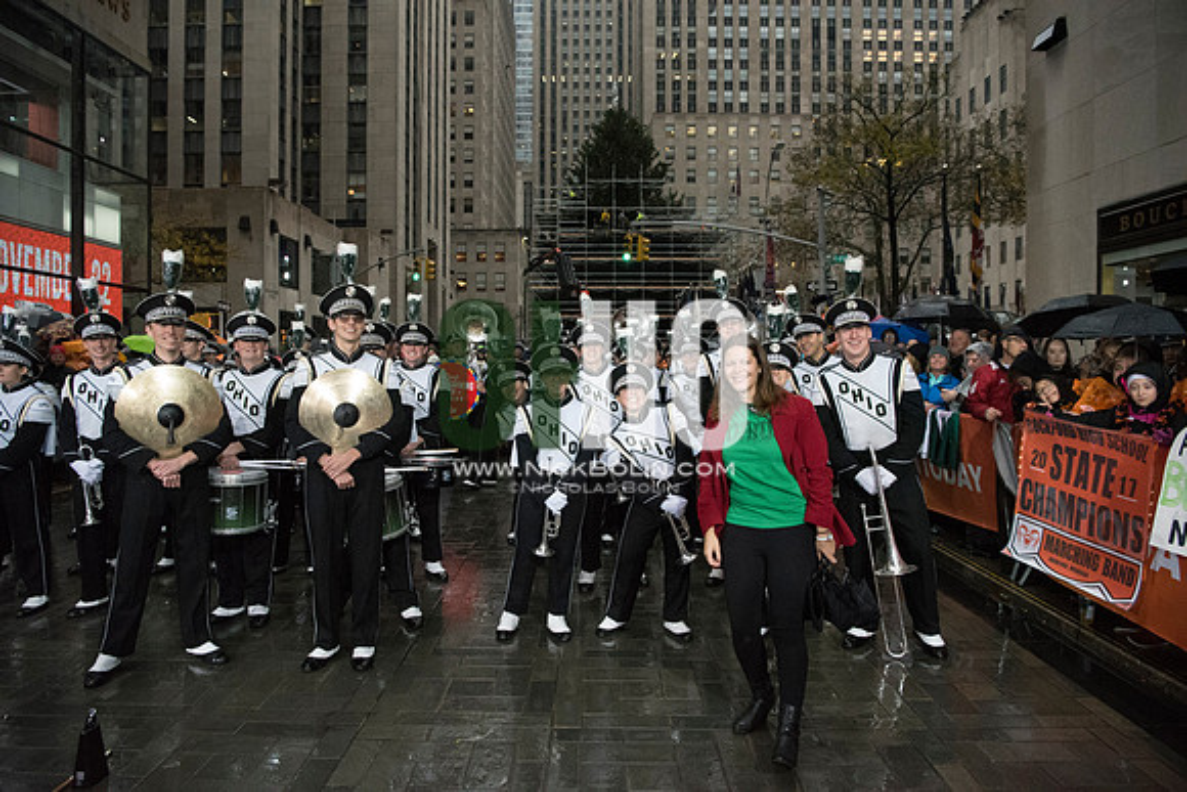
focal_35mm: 24
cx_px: 594
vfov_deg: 53.2
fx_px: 791
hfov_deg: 73.7
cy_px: 396
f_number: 4
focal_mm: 24
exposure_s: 1/2500
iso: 10000
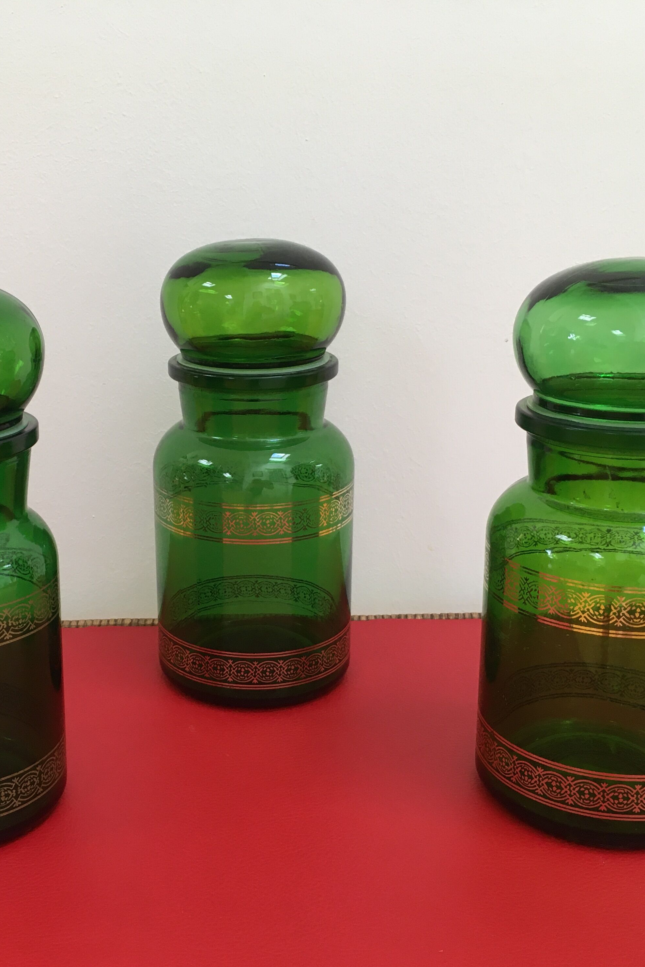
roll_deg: +0.6
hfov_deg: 32.4
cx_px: 222
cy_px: 492
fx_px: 1102
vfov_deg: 47.4
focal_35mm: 41
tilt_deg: -17.1
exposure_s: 1/33
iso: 50
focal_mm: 4.15
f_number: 2.2
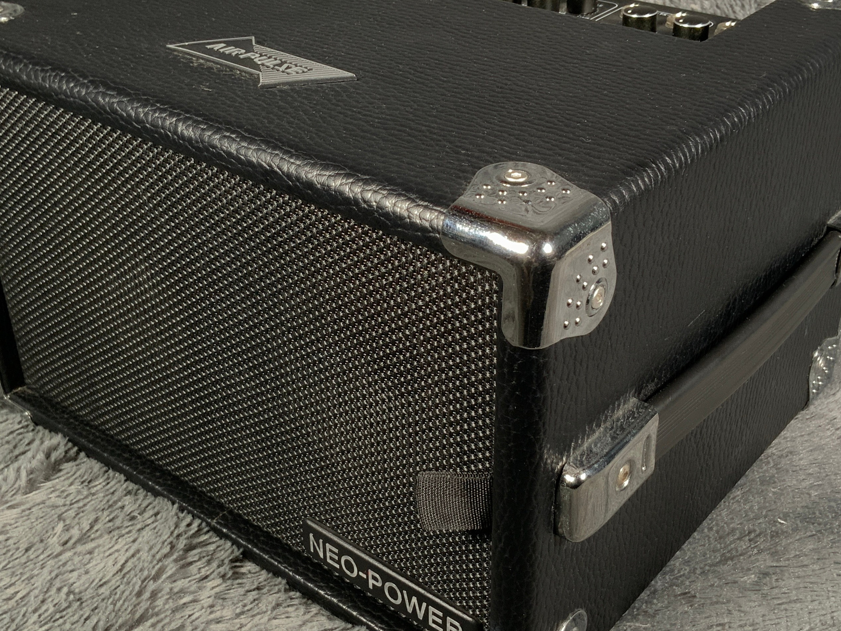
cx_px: 424
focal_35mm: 46
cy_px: 299
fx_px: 1117
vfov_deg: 31.5
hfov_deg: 41.2
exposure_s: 1/52
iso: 100
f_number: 1.8
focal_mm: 3
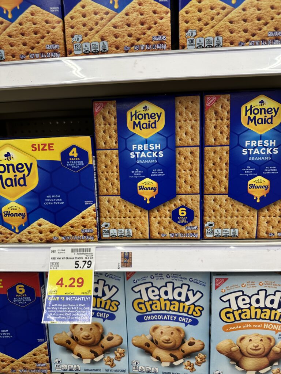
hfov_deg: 56.8
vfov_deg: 71.6
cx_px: 140
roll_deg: +0.5
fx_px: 260
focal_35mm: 24
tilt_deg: -11.2
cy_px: 187
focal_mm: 6.86
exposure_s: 1/62
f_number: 1.78
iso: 100
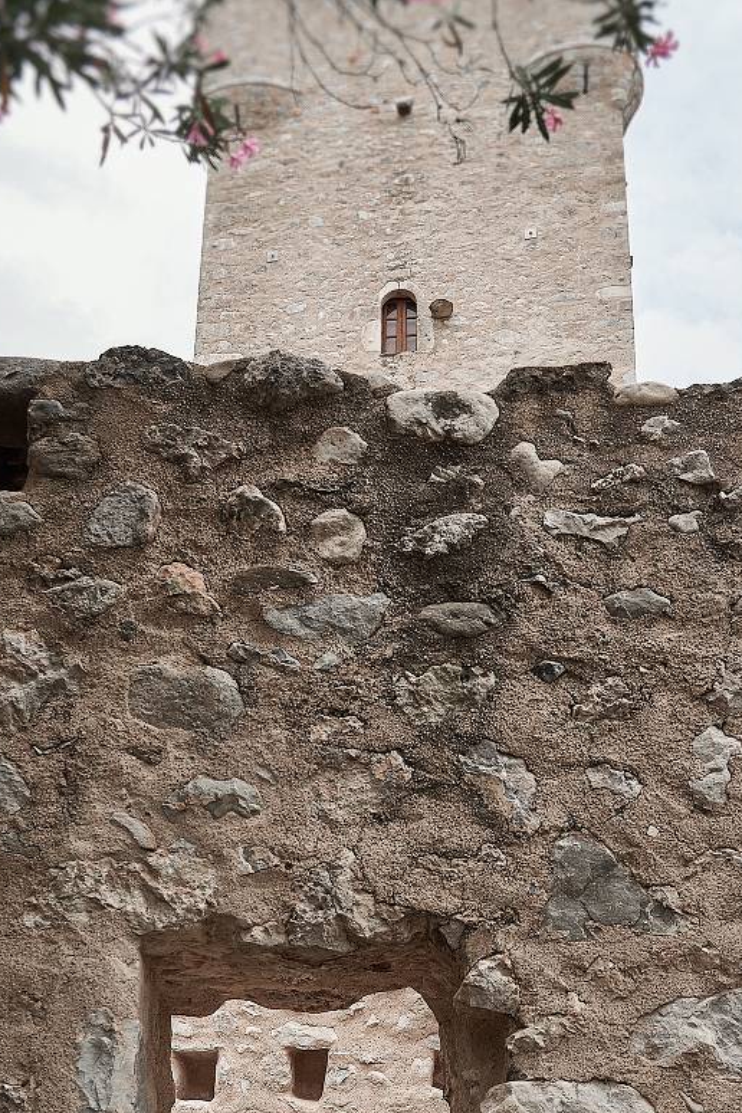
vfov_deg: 41.0
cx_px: 350
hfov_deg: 28.6
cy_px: 797
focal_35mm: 47
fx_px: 1453
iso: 125
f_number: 4.5
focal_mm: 26
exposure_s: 1/800
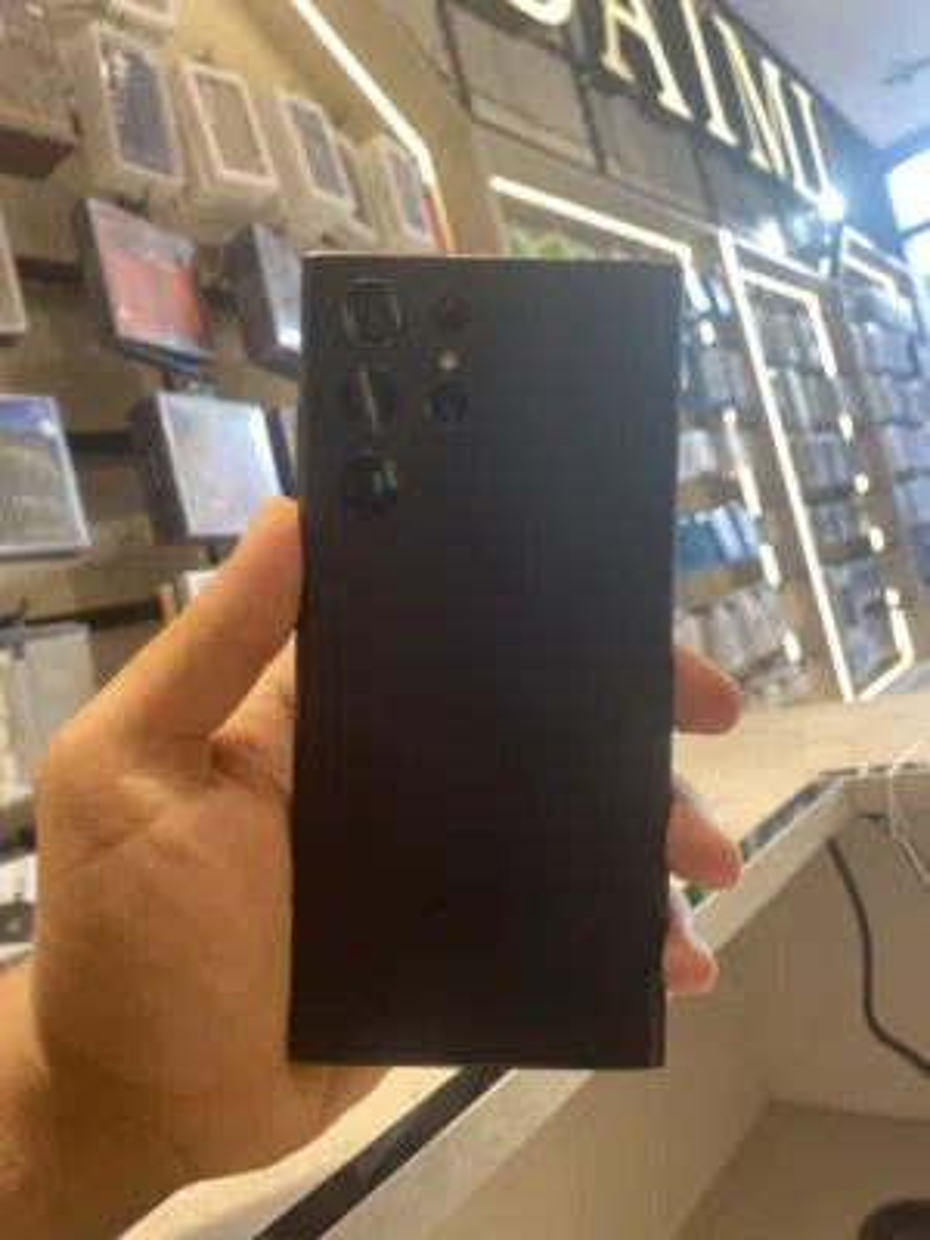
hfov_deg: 53.1
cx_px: 465
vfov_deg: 67.3
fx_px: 931
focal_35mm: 26
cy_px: 620
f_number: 1.8
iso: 64
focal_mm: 4.25
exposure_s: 1/100
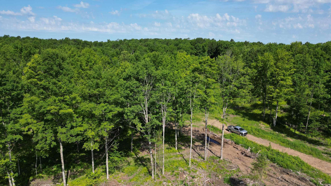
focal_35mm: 27
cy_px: 98
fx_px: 237
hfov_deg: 69.9
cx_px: 164
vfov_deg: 42.9
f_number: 1.7
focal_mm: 6.72
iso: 110
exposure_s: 1/2500
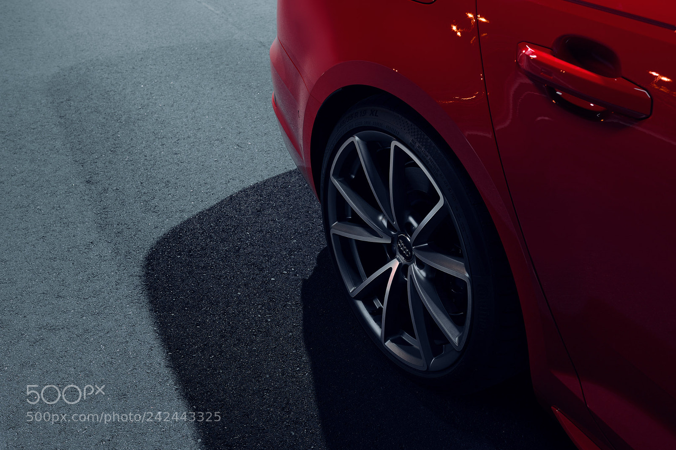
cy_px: 225
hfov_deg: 54.4
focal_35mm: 35
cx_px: 338
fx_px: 657
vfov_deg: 37.8
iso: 100
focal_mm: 35
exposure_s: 1.6
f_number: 11
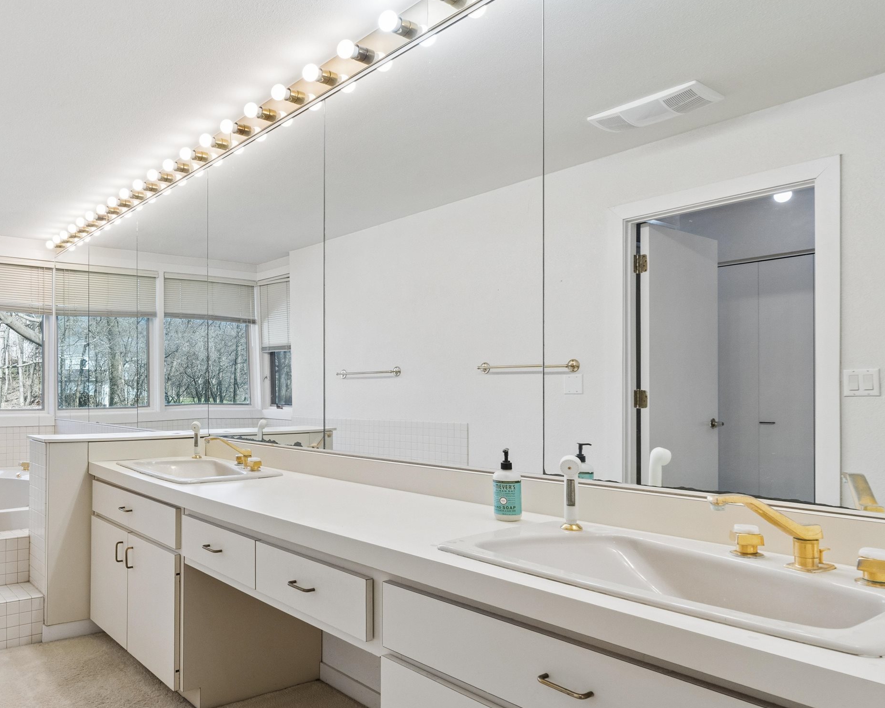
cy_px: 395
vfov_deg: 56.6
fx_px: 655
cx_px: 228
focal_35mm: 25
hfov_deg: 64.3
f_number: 10
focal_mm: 16
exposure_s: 1/125
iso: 800
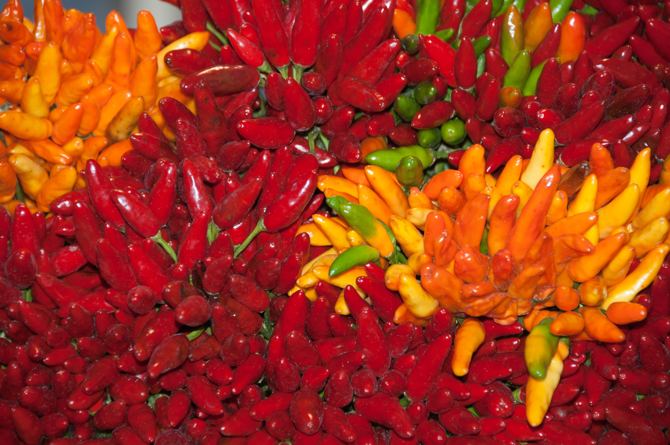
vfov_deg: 4.6
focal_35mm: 300
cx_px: 335
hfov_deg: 6.9
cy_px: 222
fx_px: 5578
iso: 200
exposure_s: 1/60
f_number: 5.6
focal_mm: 200
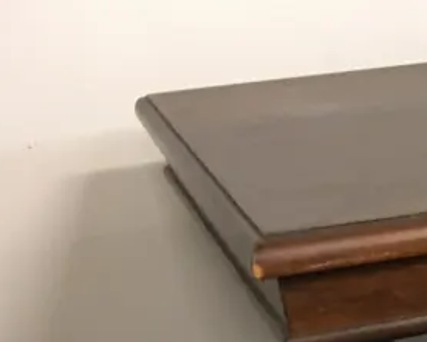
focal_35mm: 105
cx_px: 766
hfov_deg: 15.7
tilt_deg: -29.6
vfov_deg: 13.5
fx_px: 1327
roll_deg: +1.1
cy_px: 566
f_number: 2.2
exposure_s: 1/17
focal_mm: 4.15
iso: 100
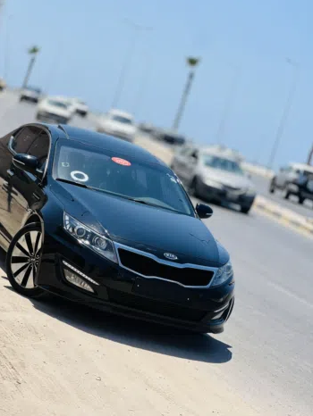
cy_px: 193
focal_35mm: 88
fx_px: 1060
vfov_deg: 22.2
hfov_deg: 16.8
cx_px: 135
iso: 32
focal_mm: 9
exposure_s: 1/968
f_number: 2.8
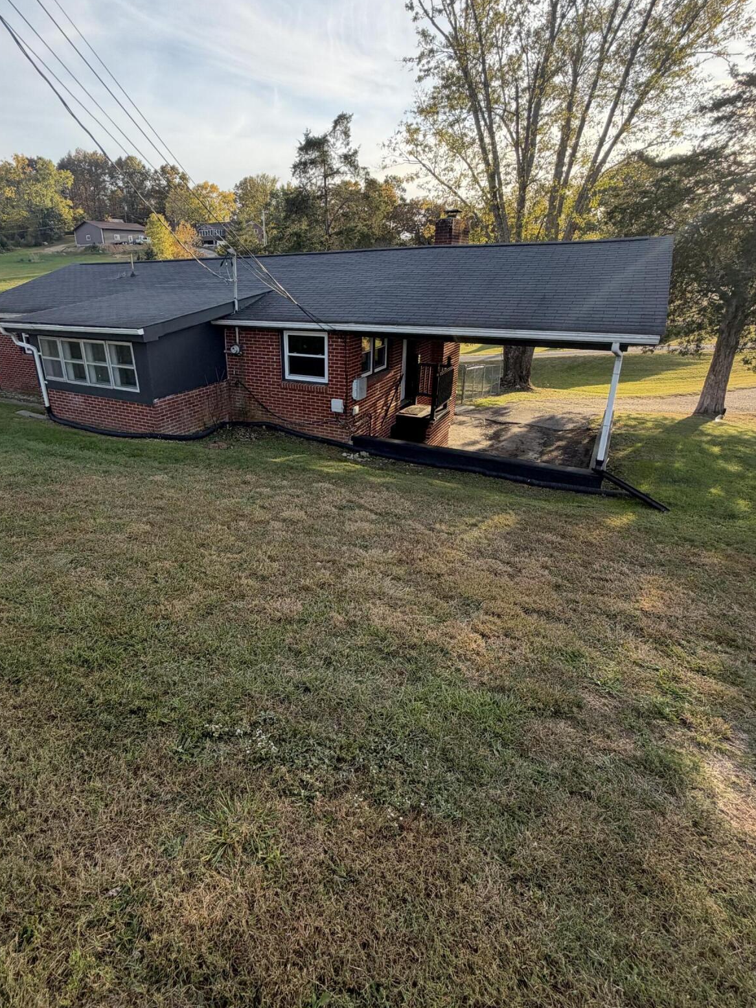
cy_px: 464
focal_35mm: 18
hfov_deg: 70.6
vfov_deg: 87.6
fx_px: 524
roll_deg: +2.0
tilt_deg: -20.1
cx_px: 291
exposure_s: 1/502
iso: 50
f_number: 2.2
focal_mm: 2.22
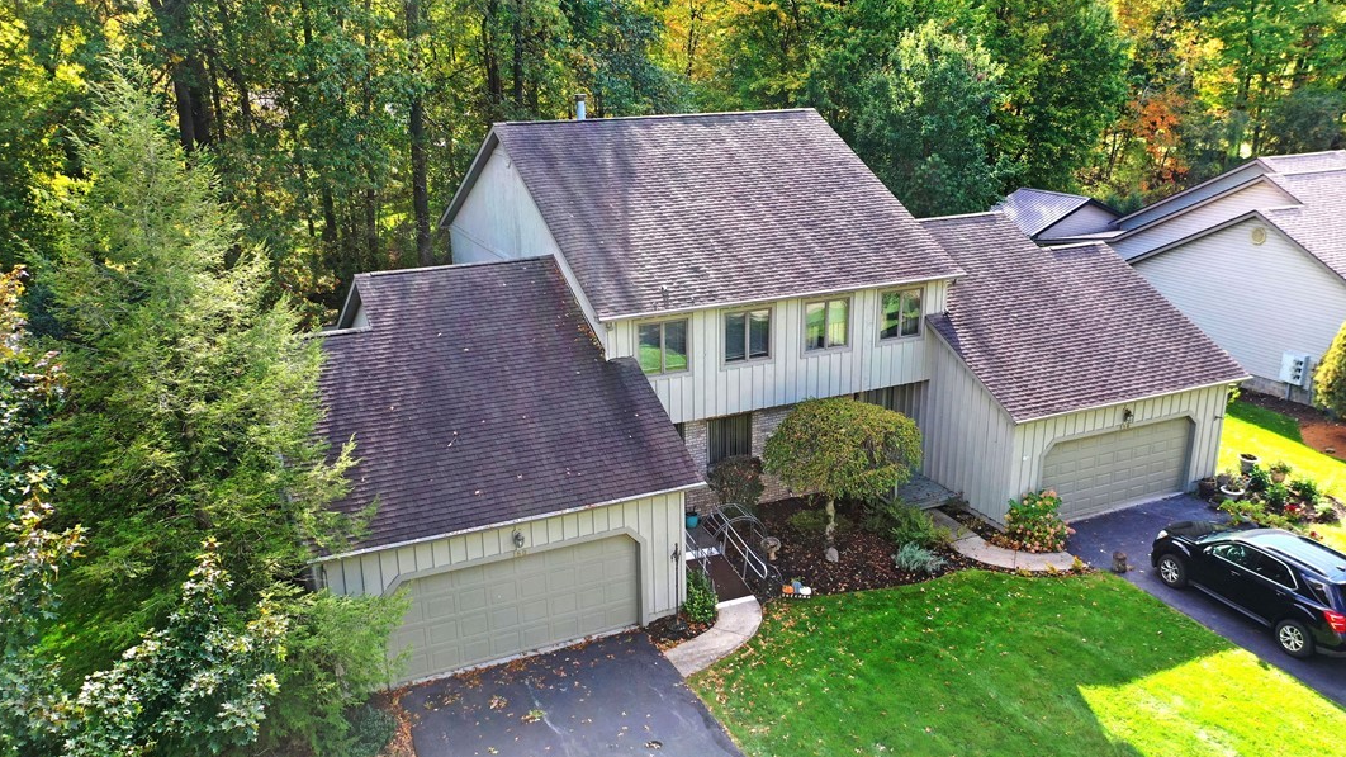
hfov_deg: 64.3
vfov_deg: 38.9
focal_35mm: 30
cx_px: 676
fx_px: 1071
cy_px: 403
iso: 100
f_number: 4
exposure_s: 1/120
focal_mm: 10.26
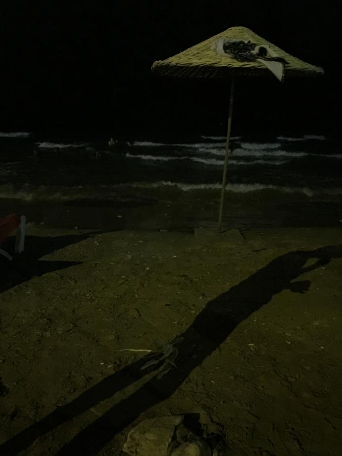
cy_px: 228
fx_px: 382
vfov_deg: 61.7
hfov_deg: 48.2
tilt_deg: -13.5
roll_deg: -0.2
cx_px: 171
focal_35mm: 29
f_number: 2.2
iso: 400
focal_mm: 4.15
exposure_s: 1/4
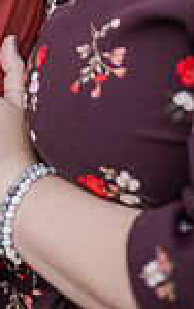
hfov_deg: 8.5
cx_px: -33
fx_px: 1292
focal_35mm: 153
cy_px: -132
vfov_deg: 13.0
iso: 500
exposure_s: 1/800
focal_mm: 50
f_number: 2.5
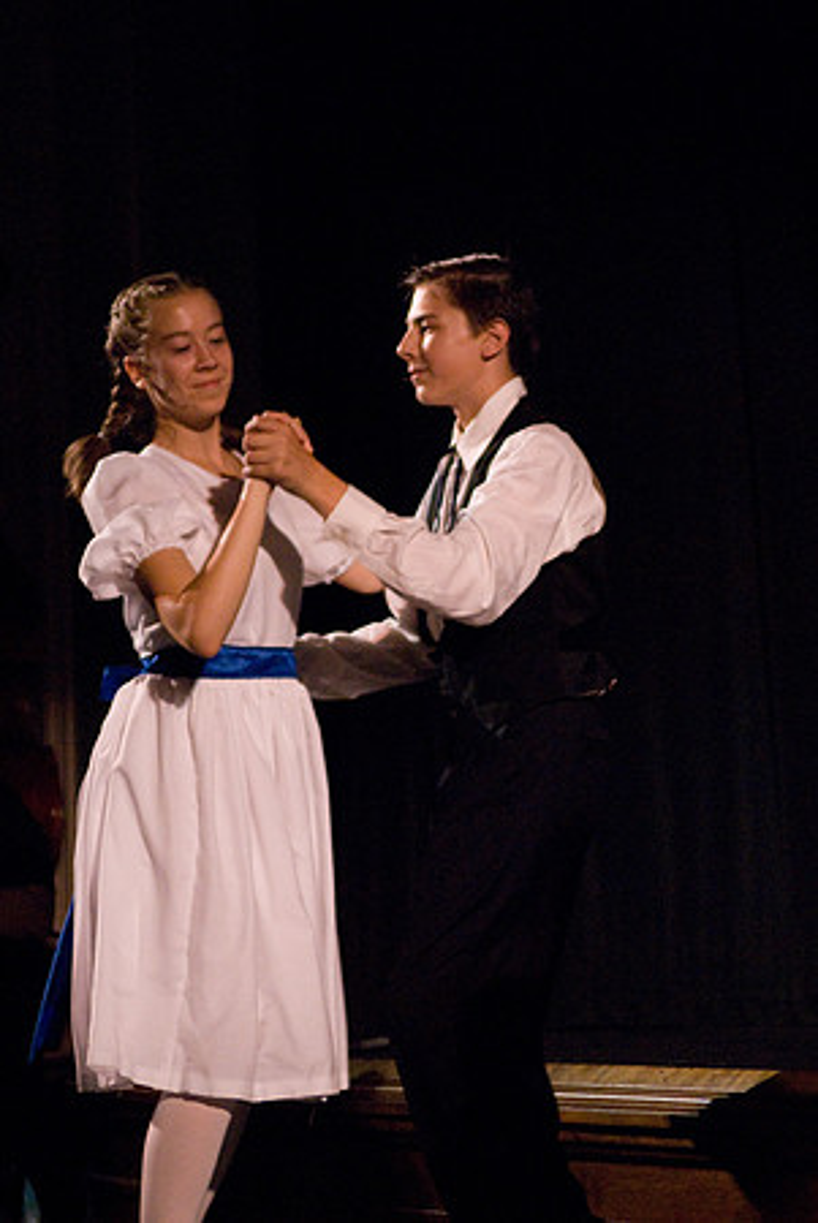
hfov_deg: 11.4
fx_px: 4080
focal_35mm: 120
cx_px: 409
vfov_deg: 17.0
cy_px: 612
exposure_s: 1/160
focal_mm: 80
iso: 1600
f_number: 2.8
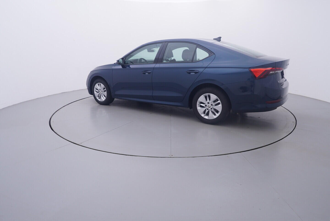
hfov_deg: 77.3
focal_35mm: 22
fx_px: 206
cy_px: 110
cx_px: 165
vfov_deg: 56.2
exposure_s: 1/80
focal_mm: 15
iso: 200
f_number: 5
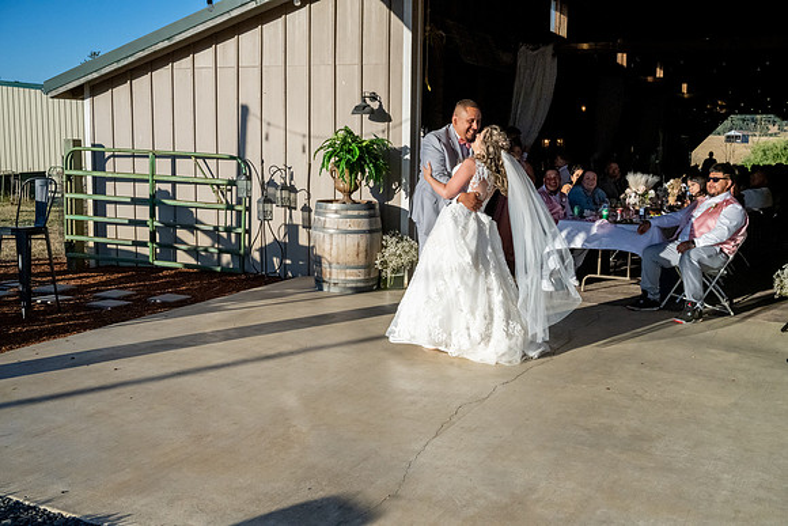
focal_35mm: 37
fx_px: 810
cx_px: 394
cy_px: 263
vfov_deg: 36.0
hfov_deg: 51.9
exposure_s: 1/8000
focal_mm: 37
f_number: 9
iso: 4500
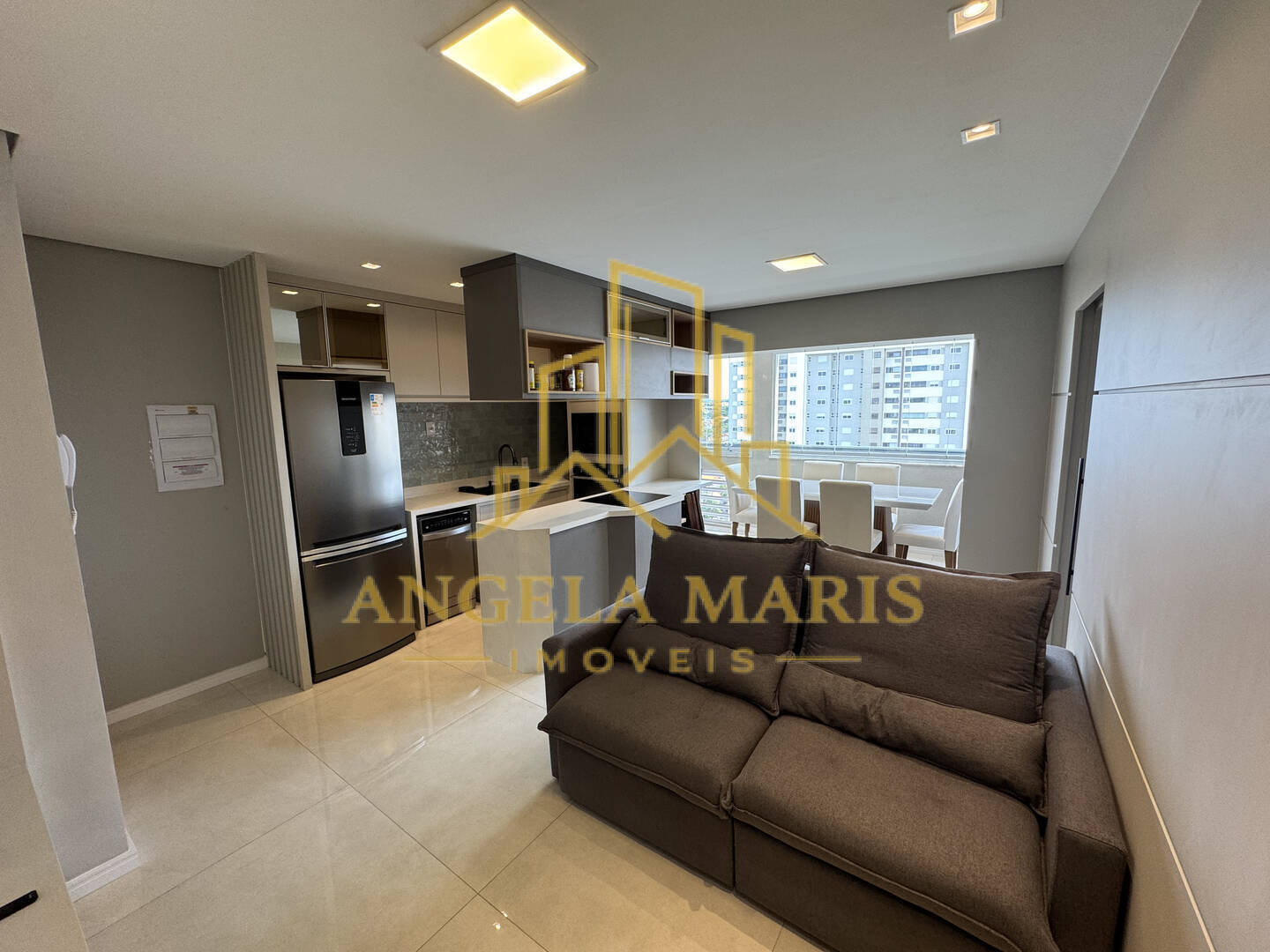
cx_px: 635
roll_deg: +1.8
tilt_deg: -6.8
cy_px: 476
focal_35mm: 14
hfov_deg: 102.1
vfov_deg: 85.7
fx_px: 514
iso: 80
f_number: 2.2
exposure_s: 1/120
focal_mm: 2.22
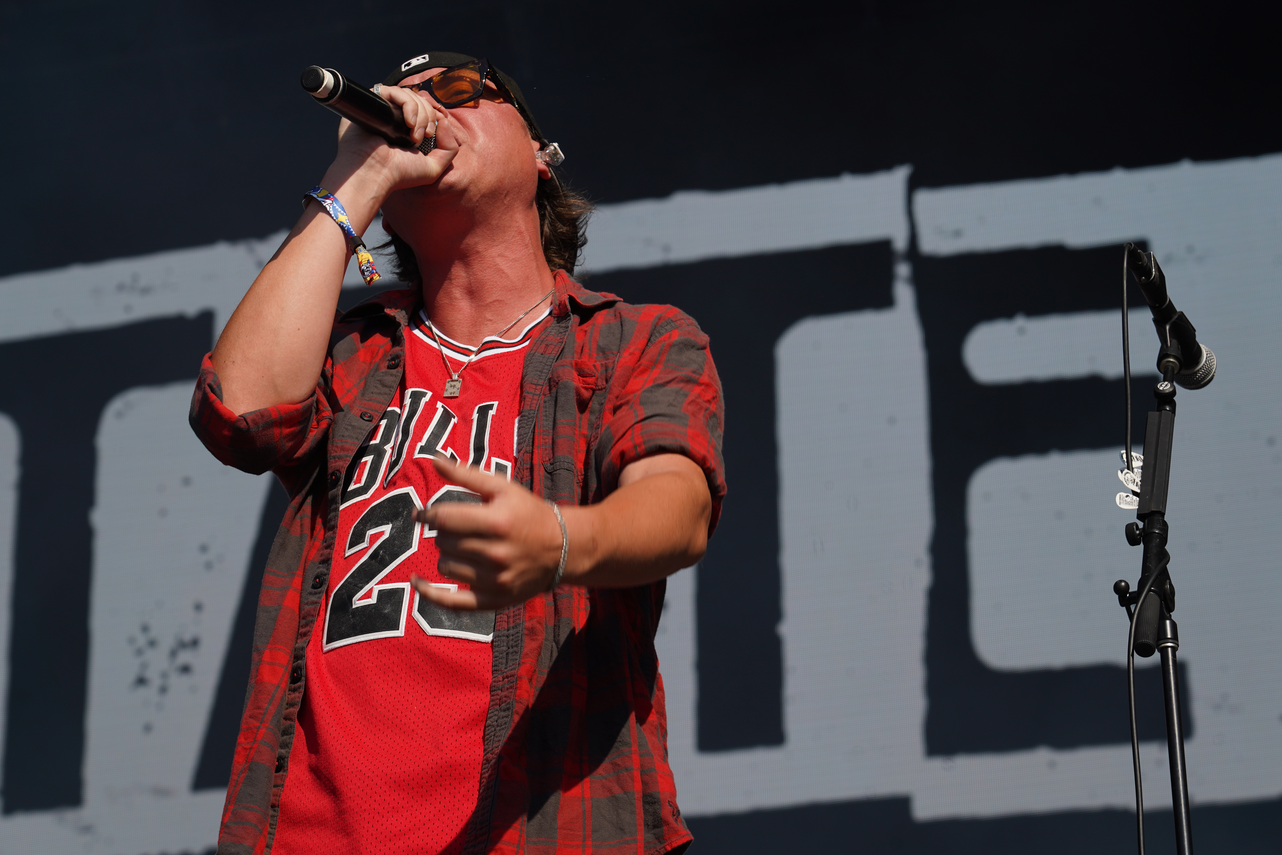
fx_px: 3846
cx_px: 656
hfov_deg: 18.9
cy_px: 422
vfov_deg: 12.7
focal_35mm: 108
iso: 100
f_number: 8
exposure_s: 1/500
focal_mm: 105
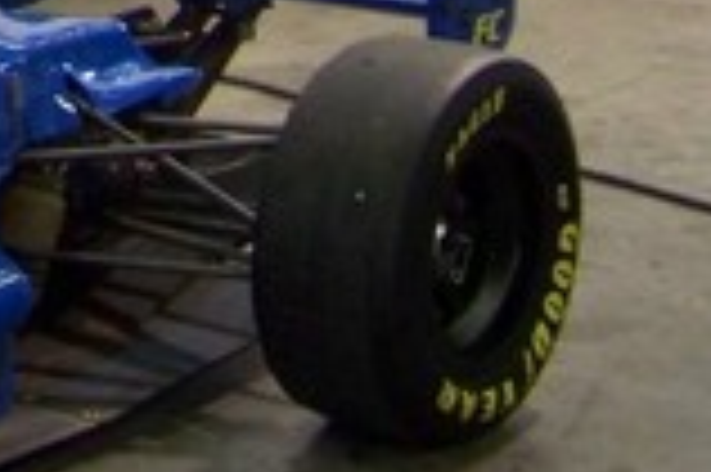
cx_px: -266
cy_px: -537
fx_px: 3275
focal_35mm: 166
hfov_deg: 12.0
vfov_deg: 7.8
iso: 200
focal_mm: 5.85
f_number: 2.8
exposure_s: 1/30
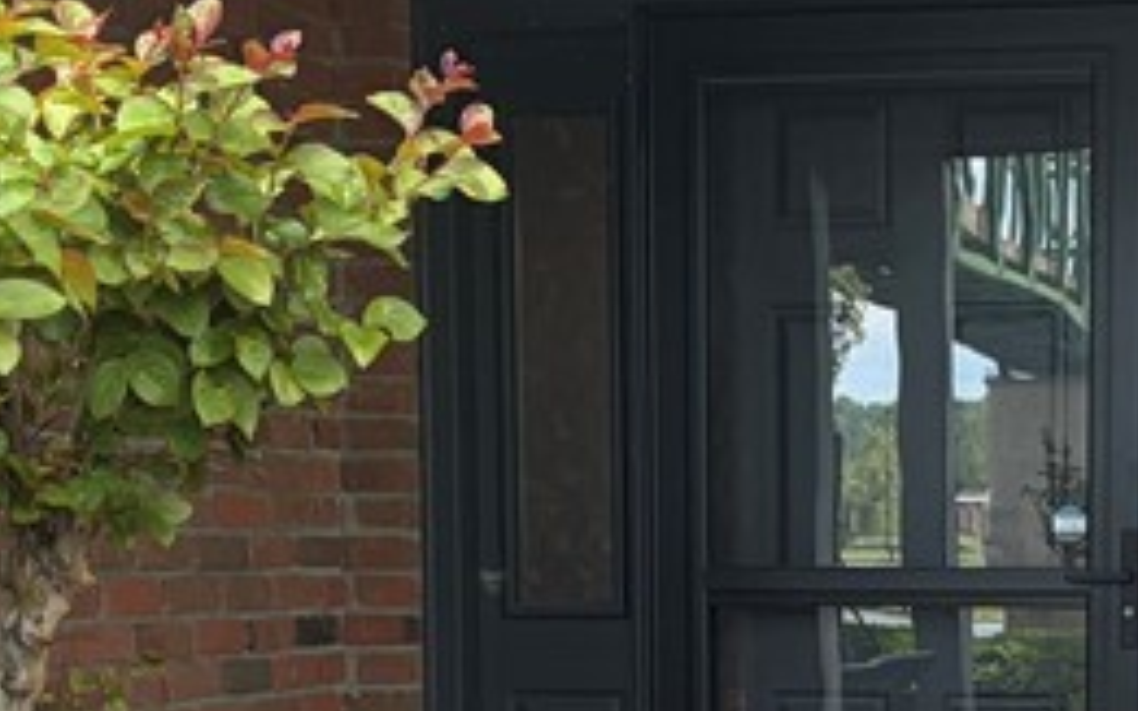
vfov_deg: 11.9
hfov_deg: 19.1
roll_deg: +1.2
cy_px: 829
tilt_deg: -4.9
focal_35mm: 108
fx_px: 3349
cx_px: 863
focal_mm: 5.96
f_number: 1.6
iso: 50
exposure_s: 1/334
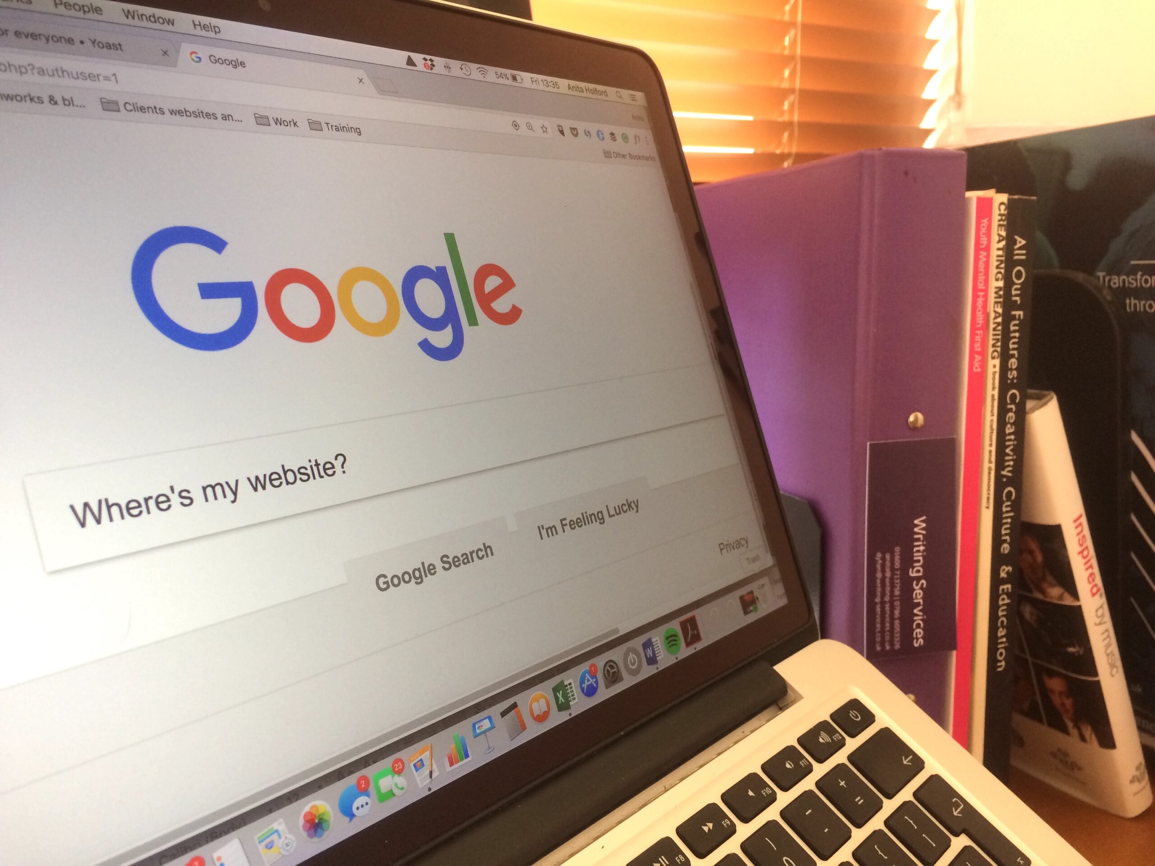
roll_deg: +0.3
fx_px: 968
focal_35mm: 29
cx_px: 578
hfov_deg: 61.7
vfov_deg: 48.2
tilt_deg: -10.4
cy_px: 433
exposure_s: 1/33
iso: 100
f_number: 2.2
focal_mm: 4.15
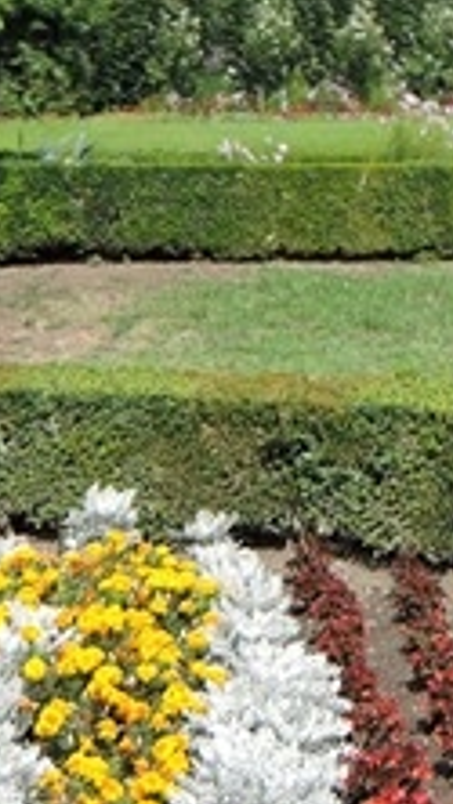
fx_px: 1878
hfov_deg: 13.7
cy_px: 438
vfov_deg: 24.2
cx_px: 159
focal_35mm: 88
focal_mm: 6
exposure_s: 1/125
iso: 80
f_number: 2.8
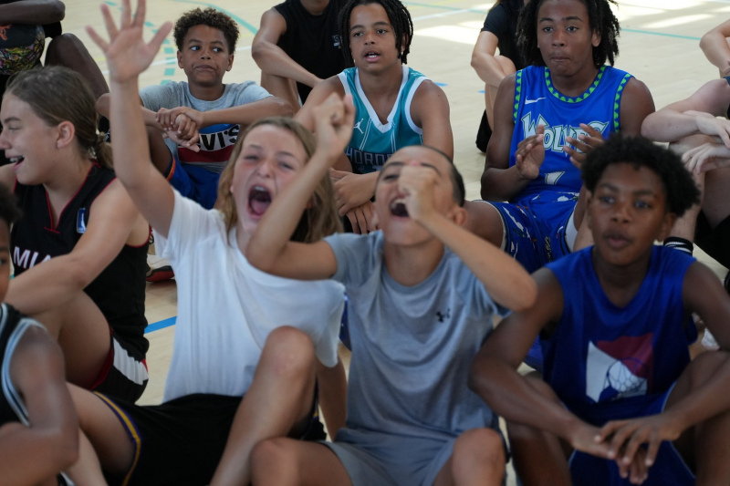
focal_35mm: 80
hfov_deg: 25.5
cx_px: 365
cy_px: 243
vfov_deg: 17.2
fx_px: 1612
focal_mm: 53
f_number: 2.8
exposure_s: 1/500
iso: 2000
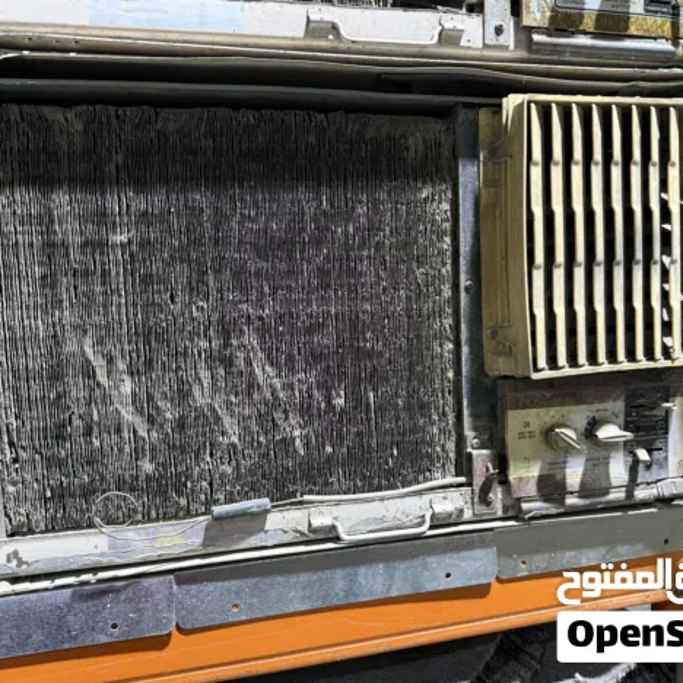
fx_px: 647
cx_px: 337
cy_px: 347
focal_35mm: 29
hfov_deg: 55.6
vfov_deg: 55.6
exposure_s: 1/50
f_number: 1.78
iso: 320
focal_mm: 6.76
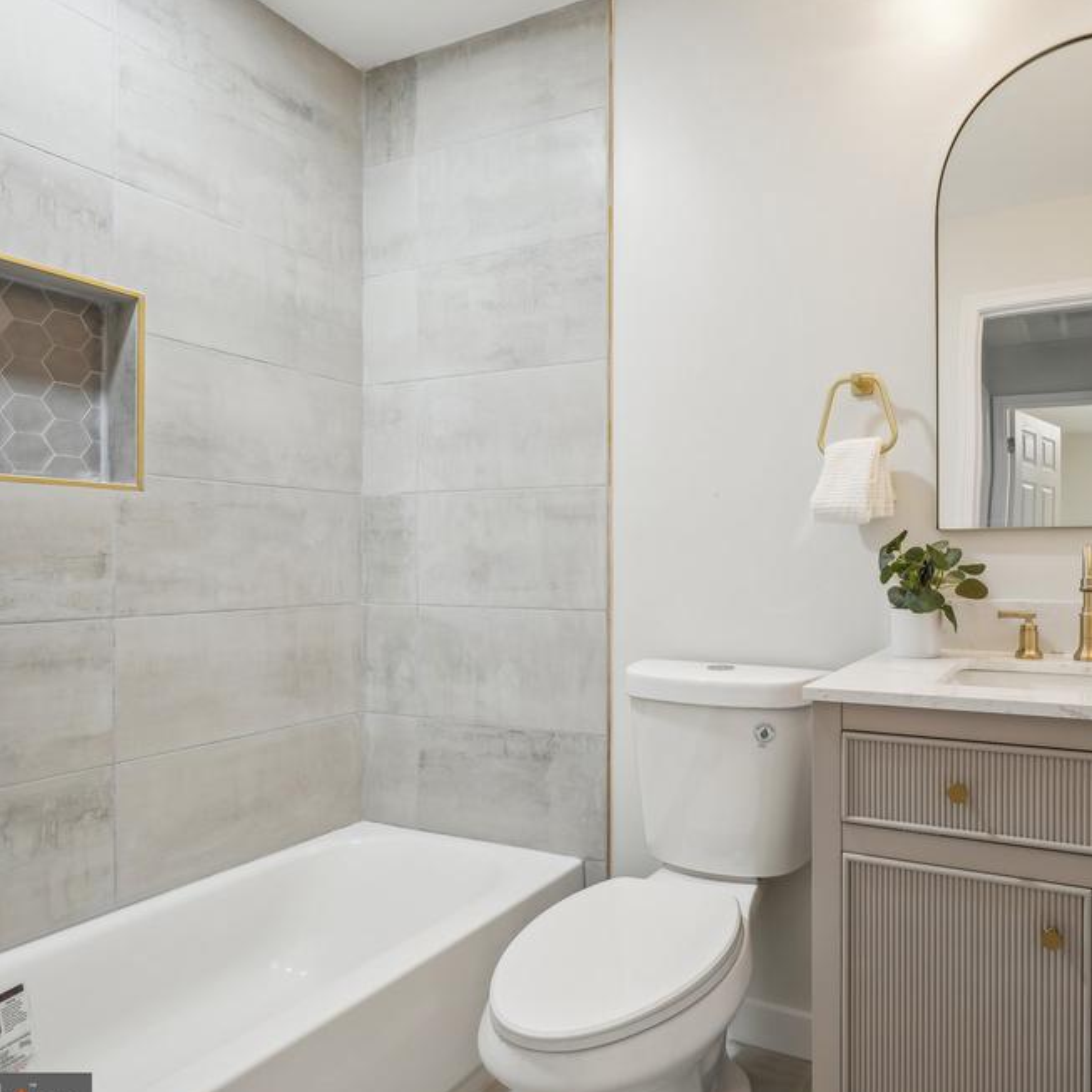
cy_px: 563
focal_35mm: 21
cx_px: 763
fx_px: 733
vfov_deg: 73.4
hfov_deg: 70.3
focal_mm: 15.4
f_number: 7.1
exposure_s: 1/6
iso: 160
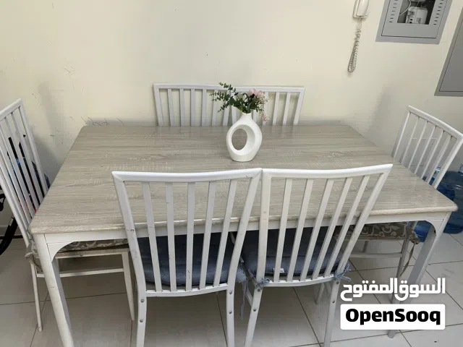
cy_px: 174
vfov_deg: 53.1
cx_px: 232
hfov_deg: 67.3
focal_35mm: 26
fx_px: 348
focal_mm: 5.7
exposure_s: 1/50
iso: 100
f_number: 1.5
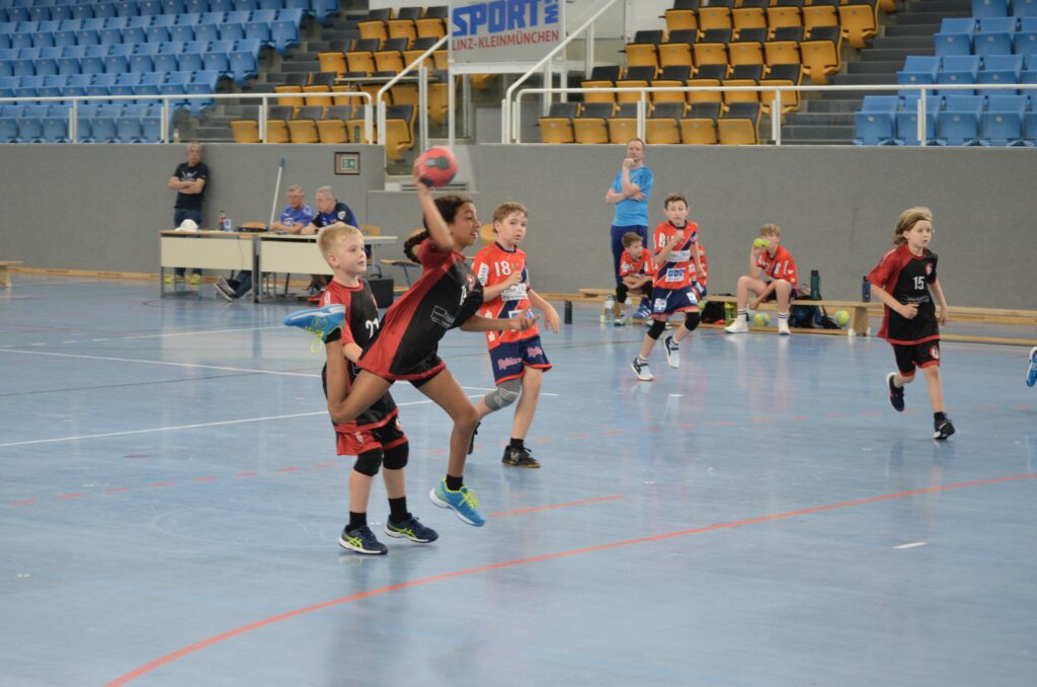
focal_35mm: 82
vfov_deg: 16.5
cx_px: 518
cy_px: 344
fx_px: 2371
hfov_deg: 24.7
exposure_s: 1/400
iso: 1600
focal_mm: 55
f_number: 4.2
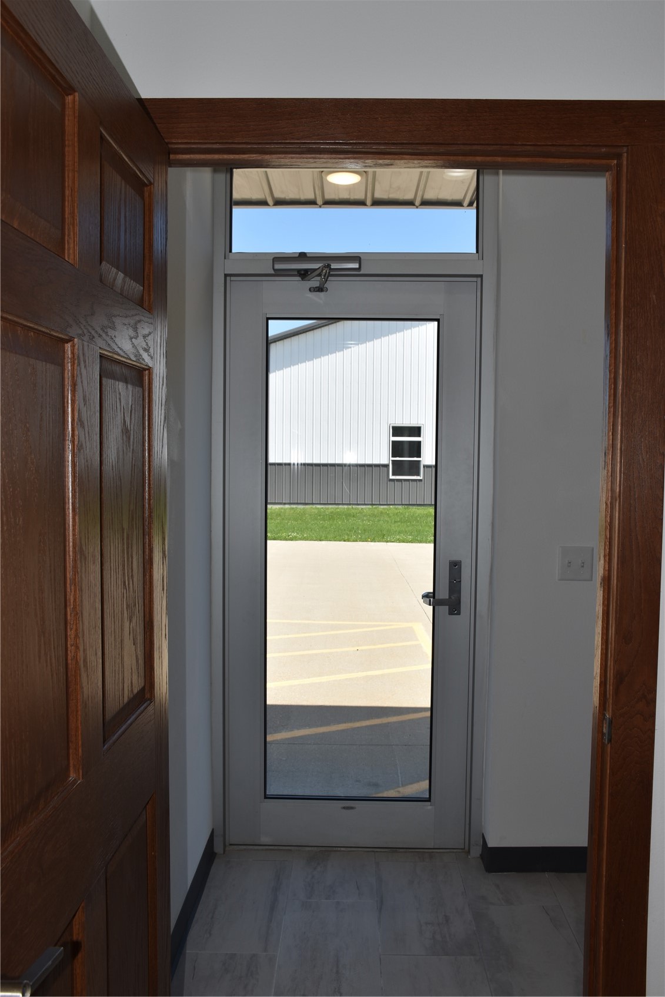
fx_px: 914
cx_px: 332
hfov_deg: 40.0
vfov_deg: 57.2
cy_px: 498
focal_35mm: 33
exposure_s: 1/200
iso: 100
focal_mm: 22
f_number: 7.1
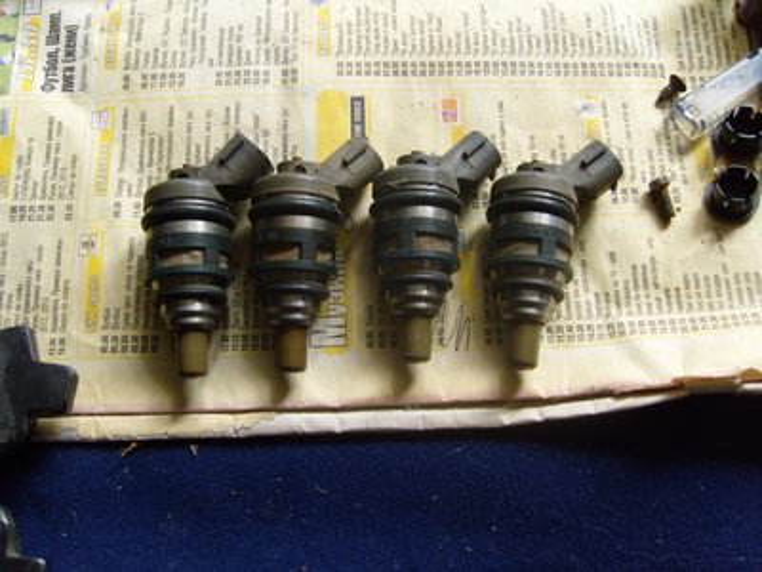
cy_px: 286
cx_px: 381
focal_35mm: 35
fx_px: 770
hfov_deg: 52.6
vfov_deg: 40.7
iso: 80
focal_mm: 7.4
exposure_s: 1/45
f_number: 2.8
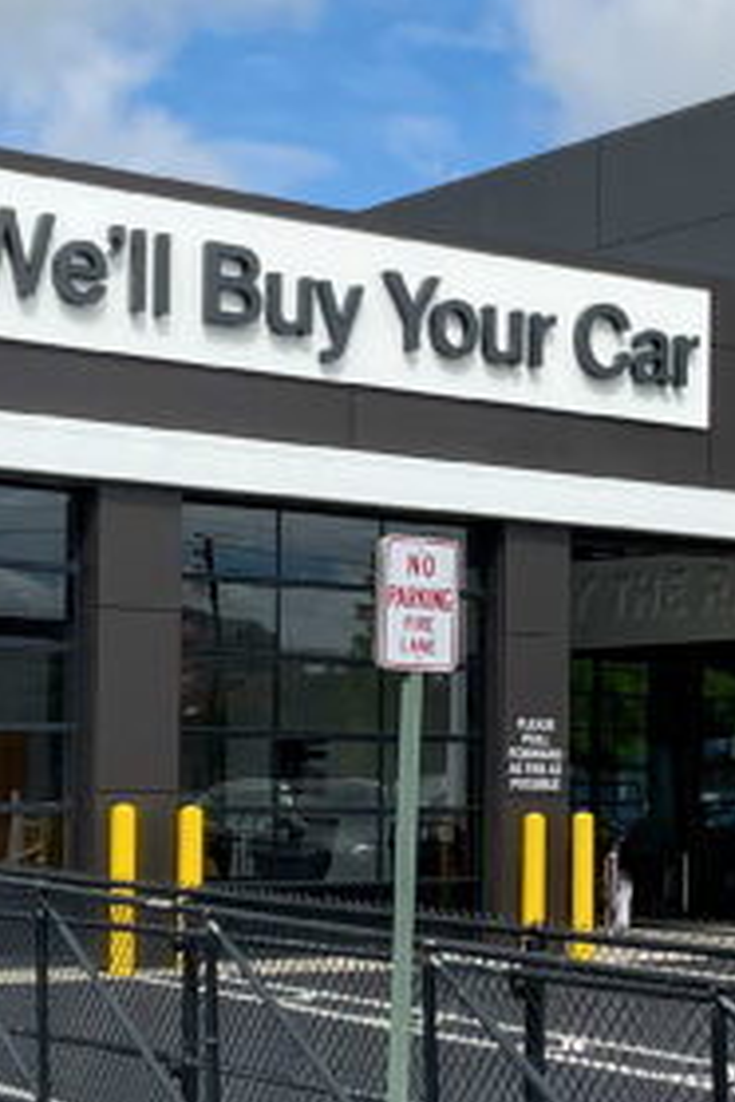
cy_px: 502
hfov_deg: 16.3
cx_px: 593
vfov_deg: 24.5
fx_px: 2542
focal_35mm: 83
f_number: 1.8
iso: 25
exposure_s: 1/4000
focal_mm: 3
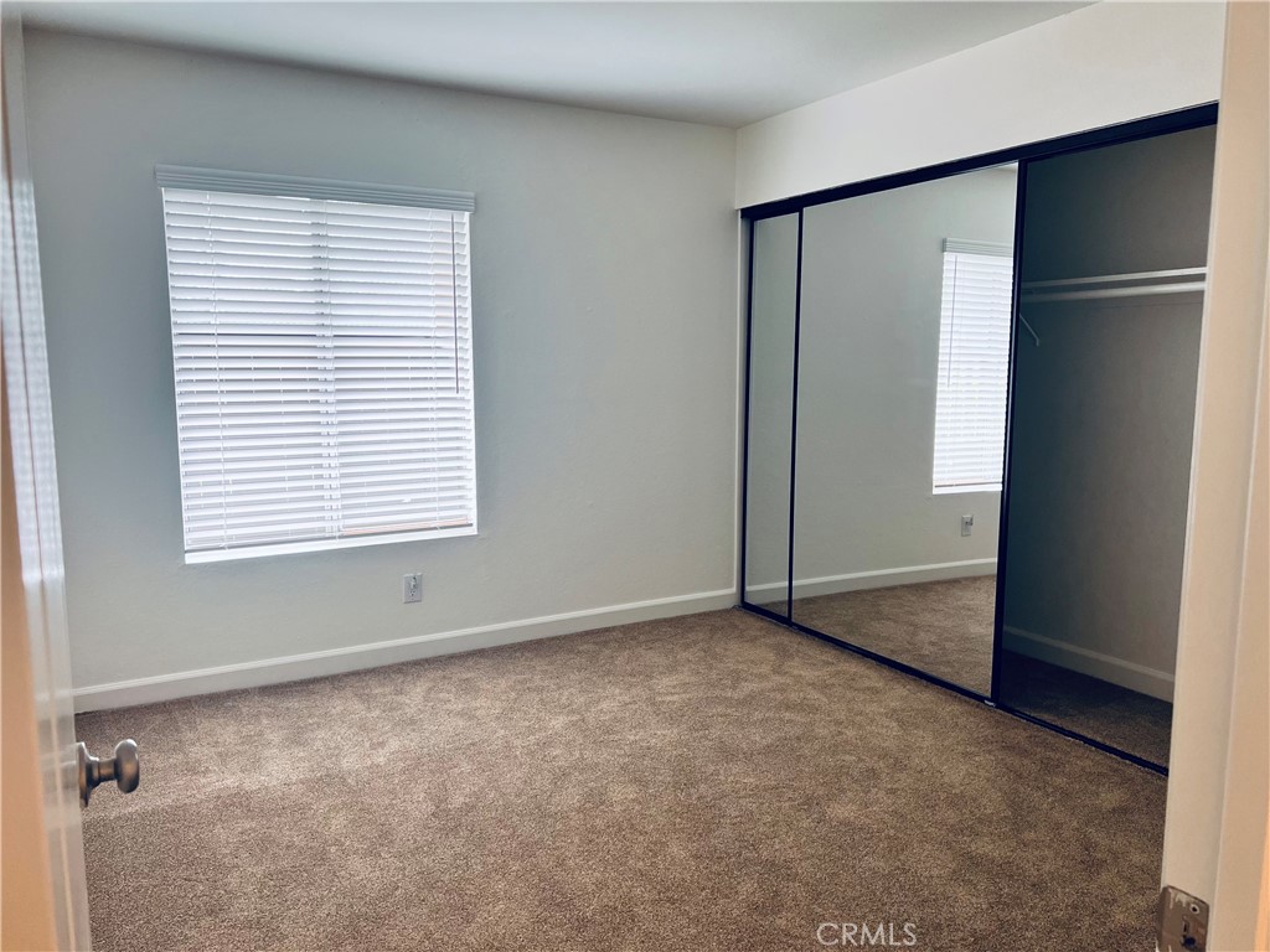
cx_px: 635
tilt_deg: -6.3
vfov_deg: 53.1
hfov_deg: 67.3
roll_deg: +0.3
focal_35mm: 26
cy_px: 476
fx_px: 954
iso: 100
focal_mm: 5.7
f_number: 1.5
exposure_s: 1/120
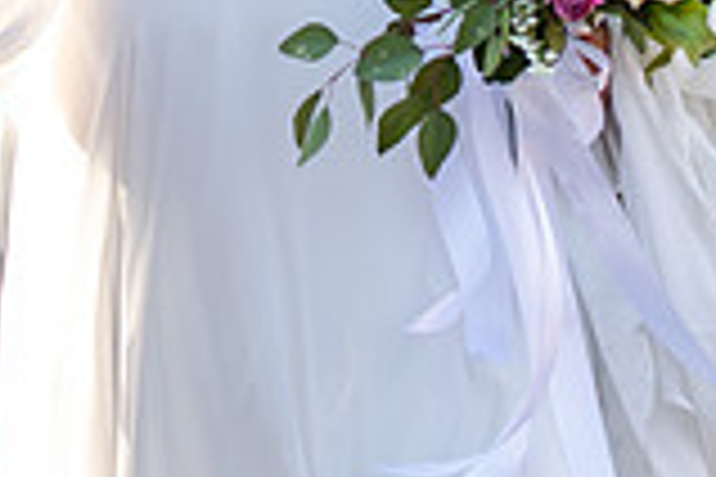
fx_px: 6424
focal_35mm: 323
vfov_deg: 4.2
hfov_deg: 6.4
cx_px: 66
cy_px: -300
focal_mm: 70
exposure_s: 1/320
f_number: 3.5
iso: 200
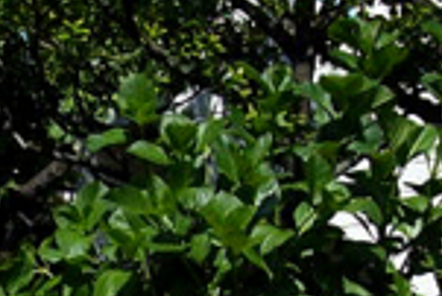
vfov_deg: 6.3
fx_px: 2667
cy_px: 445
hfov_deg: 9.4
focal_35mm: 217
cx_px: -88
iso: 80
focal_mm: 6.2
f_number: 5.6
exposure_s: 1/320
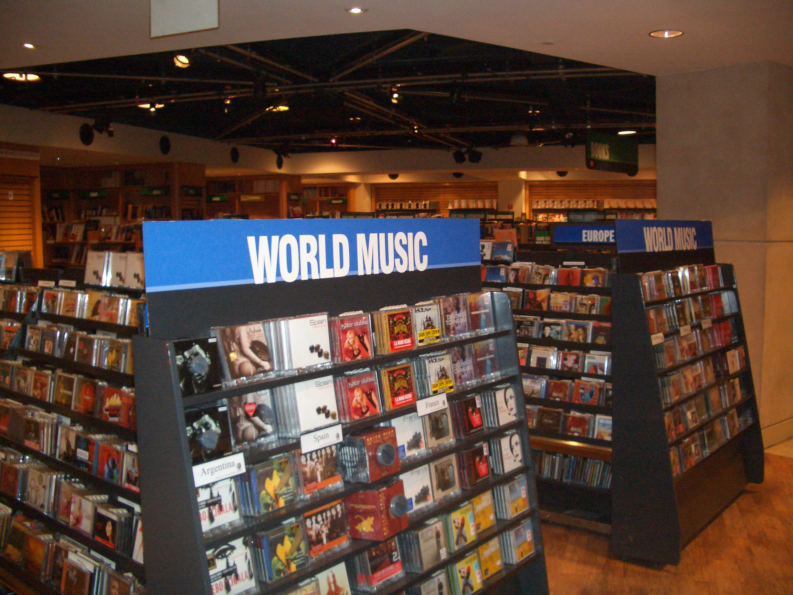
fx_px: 802
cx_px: 396
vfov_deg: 40.7
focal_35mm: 35
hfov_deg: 52.6
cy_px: 298
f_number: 2.6
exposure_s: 1/60
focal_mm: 5.8
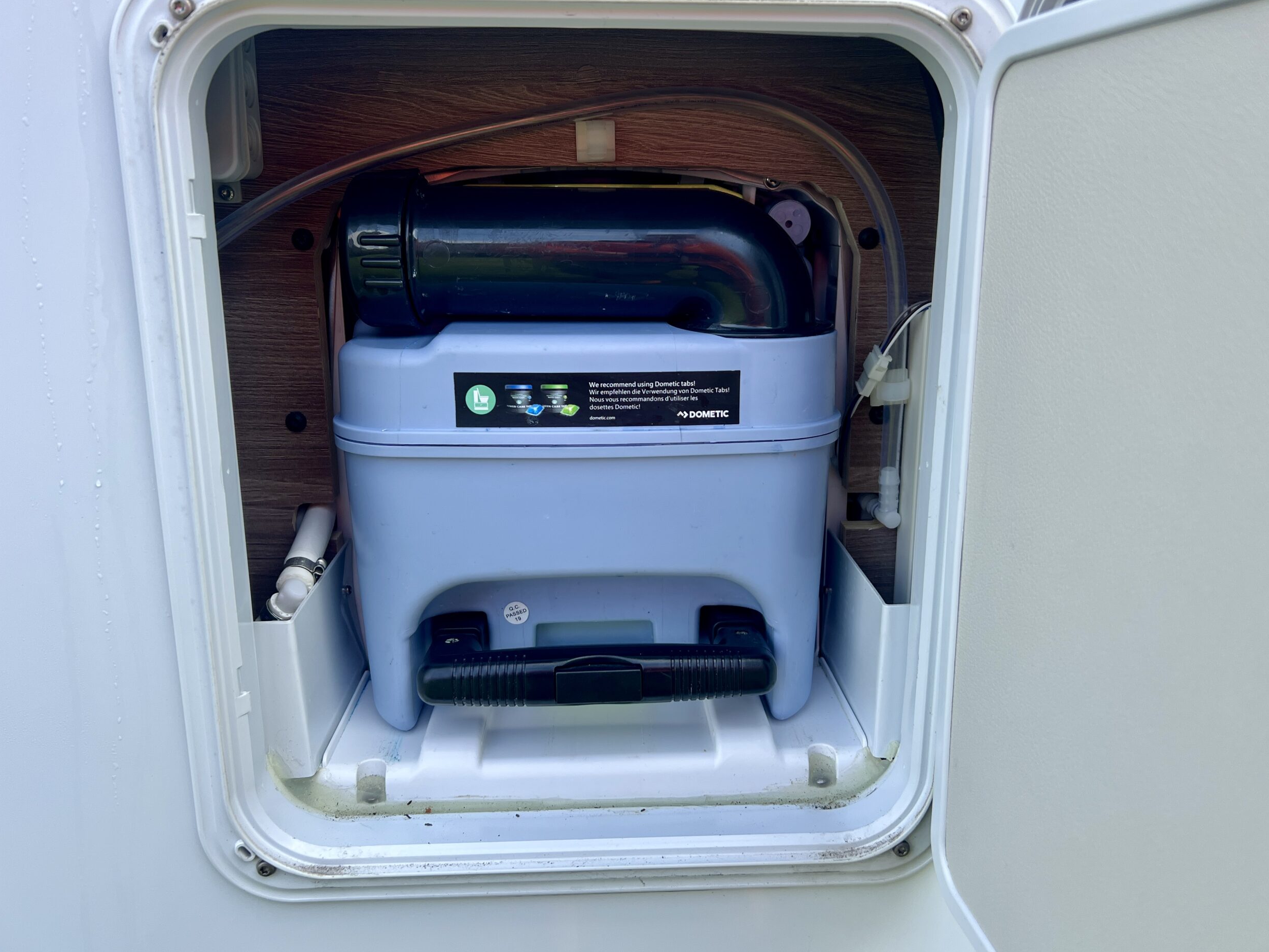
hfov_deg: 65.3
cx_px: 656
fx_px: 990
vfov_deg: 51.3
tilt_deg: -15.7
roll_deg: +1.8
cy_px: 460
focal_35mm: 27
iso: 50
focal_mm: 5.7
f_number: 1.5
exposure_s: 1/728
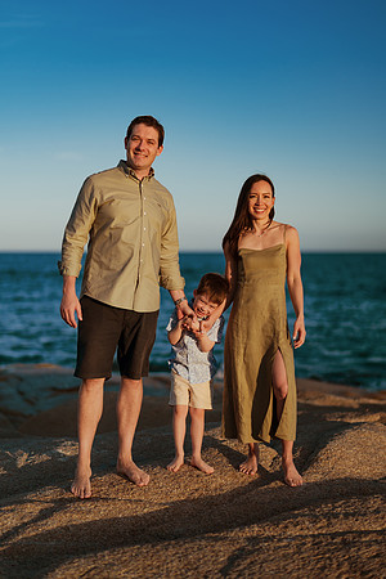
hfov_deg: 23.4
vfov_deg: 34.5
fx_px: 933
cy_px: 290
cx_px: 193
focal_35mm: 58
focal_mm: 58
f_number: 1.8
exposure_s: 1/5000
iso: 100
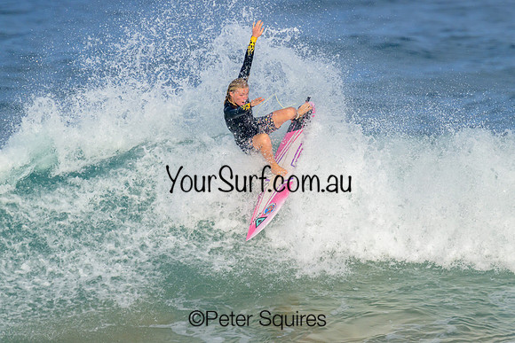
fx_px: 12183
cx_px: 302
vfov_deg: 1.6
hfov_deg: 2.4
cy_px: 147
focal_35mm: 851
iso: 720
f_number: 11
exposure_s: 1/1600
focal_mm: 720
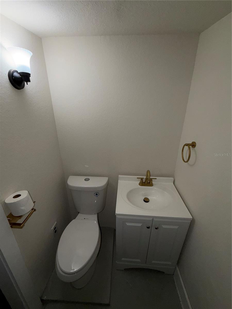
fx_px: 125
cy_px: 154
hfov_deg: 85.7
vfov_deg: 102.1
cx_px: 116
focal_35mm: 14
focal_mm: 2.22
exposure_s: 1/120
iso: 50
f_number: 2.2
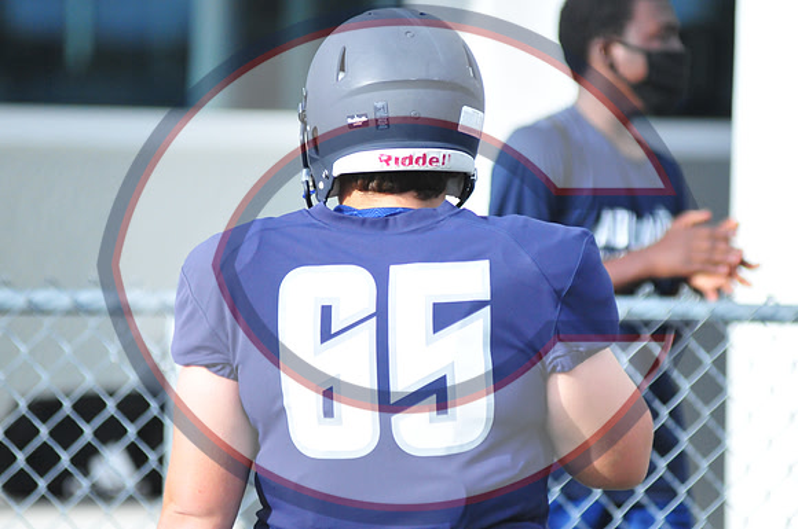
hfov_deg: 6.9
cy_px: 264
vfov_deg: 4.6
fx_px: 6641
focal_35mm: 300
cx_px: 399
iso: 1600
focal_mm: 200
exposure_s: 1/6400
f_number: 2.8
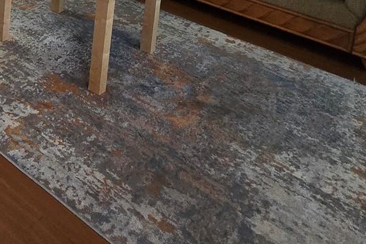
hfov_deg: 35.8
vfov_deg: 23.6
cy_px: -150
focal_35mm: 41
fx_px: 417
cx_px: -85
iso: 320
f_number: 2.2
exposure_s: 1/60
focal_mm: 2.2
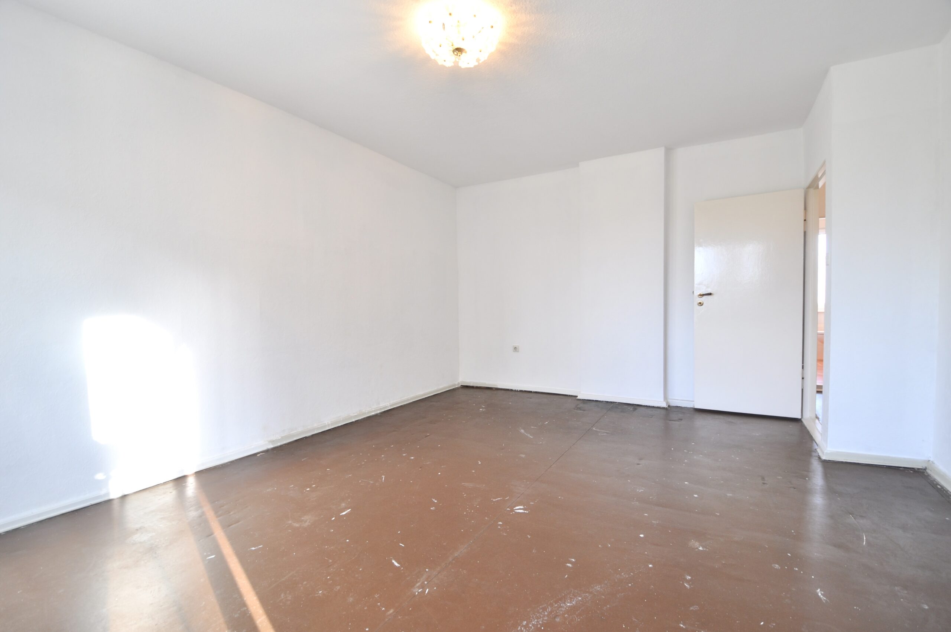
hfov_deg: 100.5
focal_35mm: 15
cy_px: 316
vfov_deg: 77.2
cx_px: 476
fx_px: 396
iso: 200
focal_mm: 10
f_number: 3.5
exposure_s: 1/25
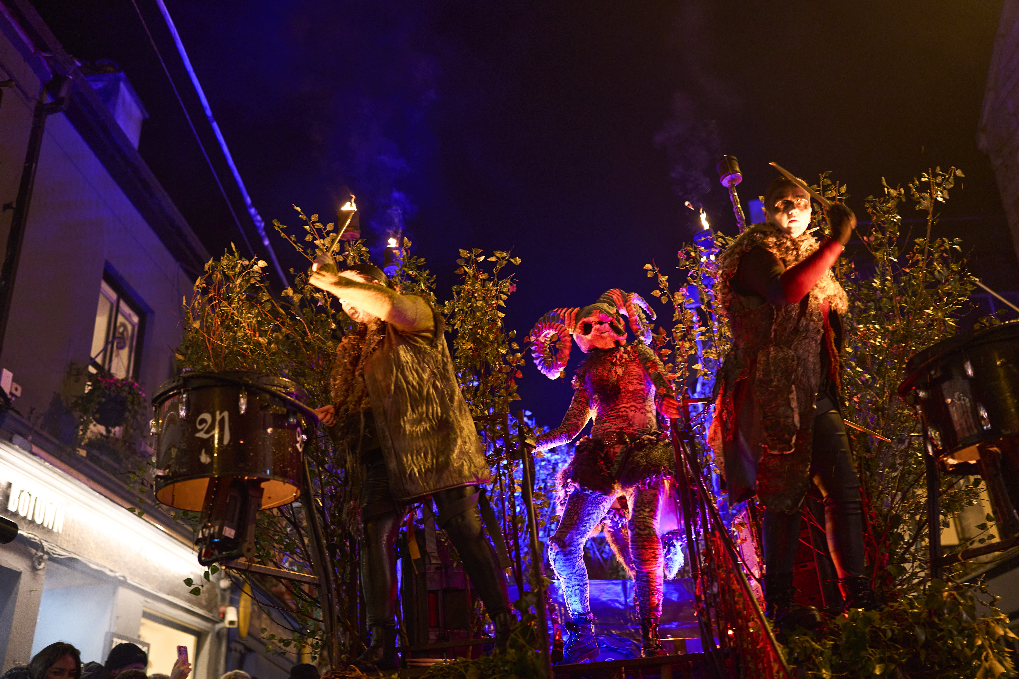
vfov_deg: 37.9
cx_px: 510
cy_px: 340
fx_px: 991
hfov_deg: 54.4
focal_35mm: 35
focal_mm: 35
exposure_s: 1/125
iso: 1600
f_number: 1.4
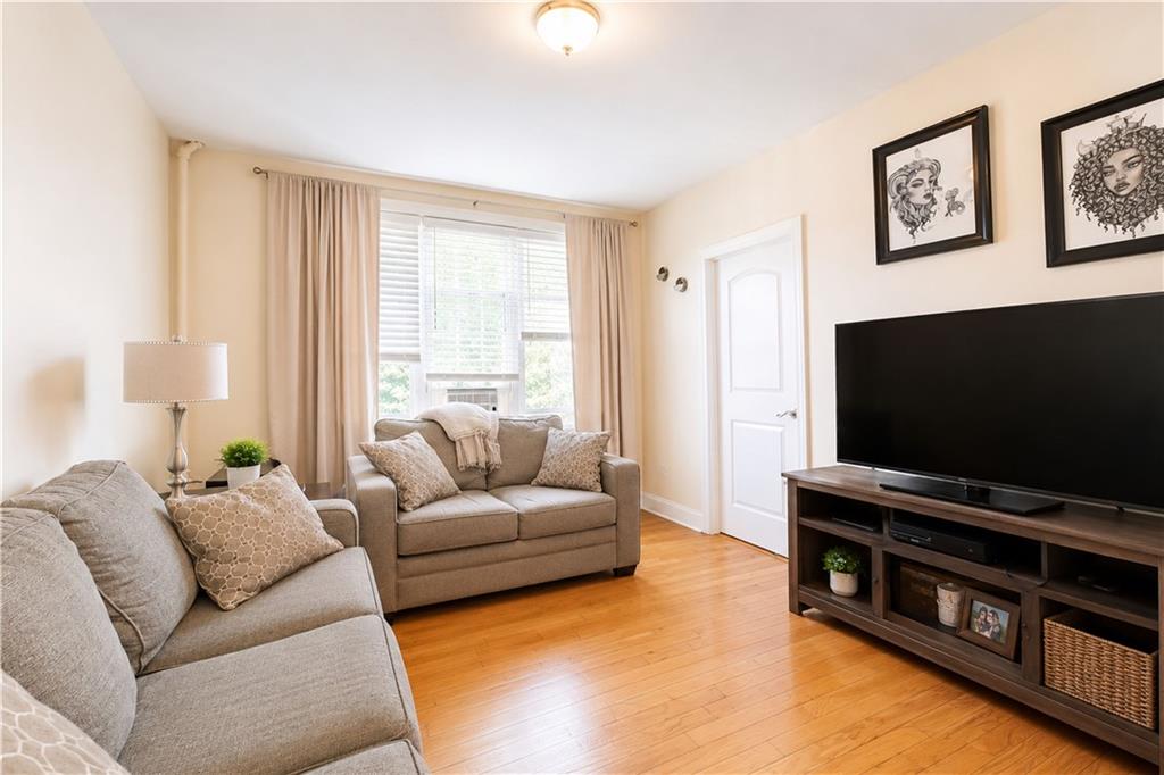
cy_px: 388
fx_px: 485
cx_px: 582
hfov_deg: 100.4
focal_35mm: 15
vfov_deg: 77.3
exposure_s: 1/60
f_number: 6.4
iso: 2500
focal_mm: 10
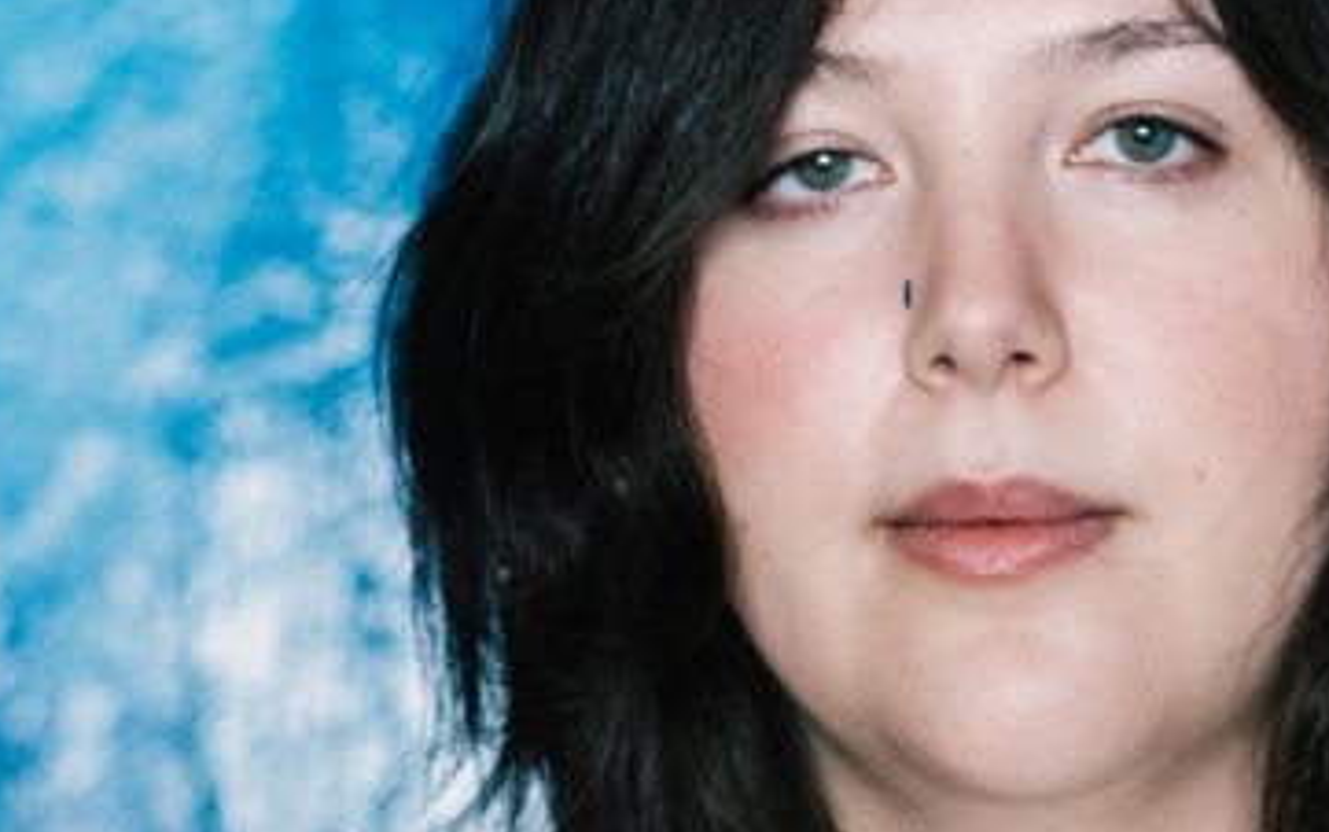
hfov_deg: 9.3
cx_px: 898
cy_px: 1686
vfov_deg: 5.7
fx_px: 8189
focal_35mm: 226
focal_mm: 50
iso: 800
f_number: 2.8
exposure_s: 1/160
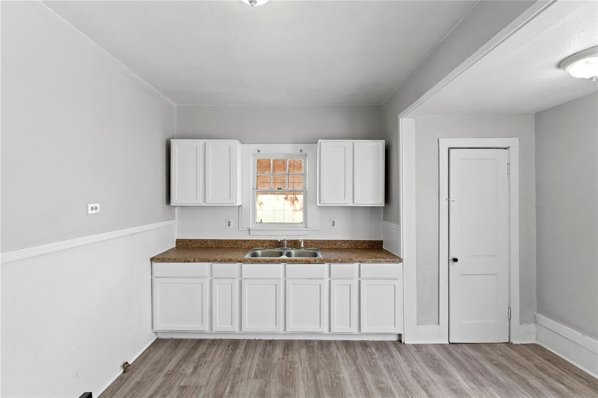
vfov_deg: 72.0
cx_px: 299
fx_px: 274
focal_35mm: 16
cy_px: 199
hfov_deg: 95.0
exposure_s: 1/125
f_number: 5
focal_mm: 11
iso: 3200
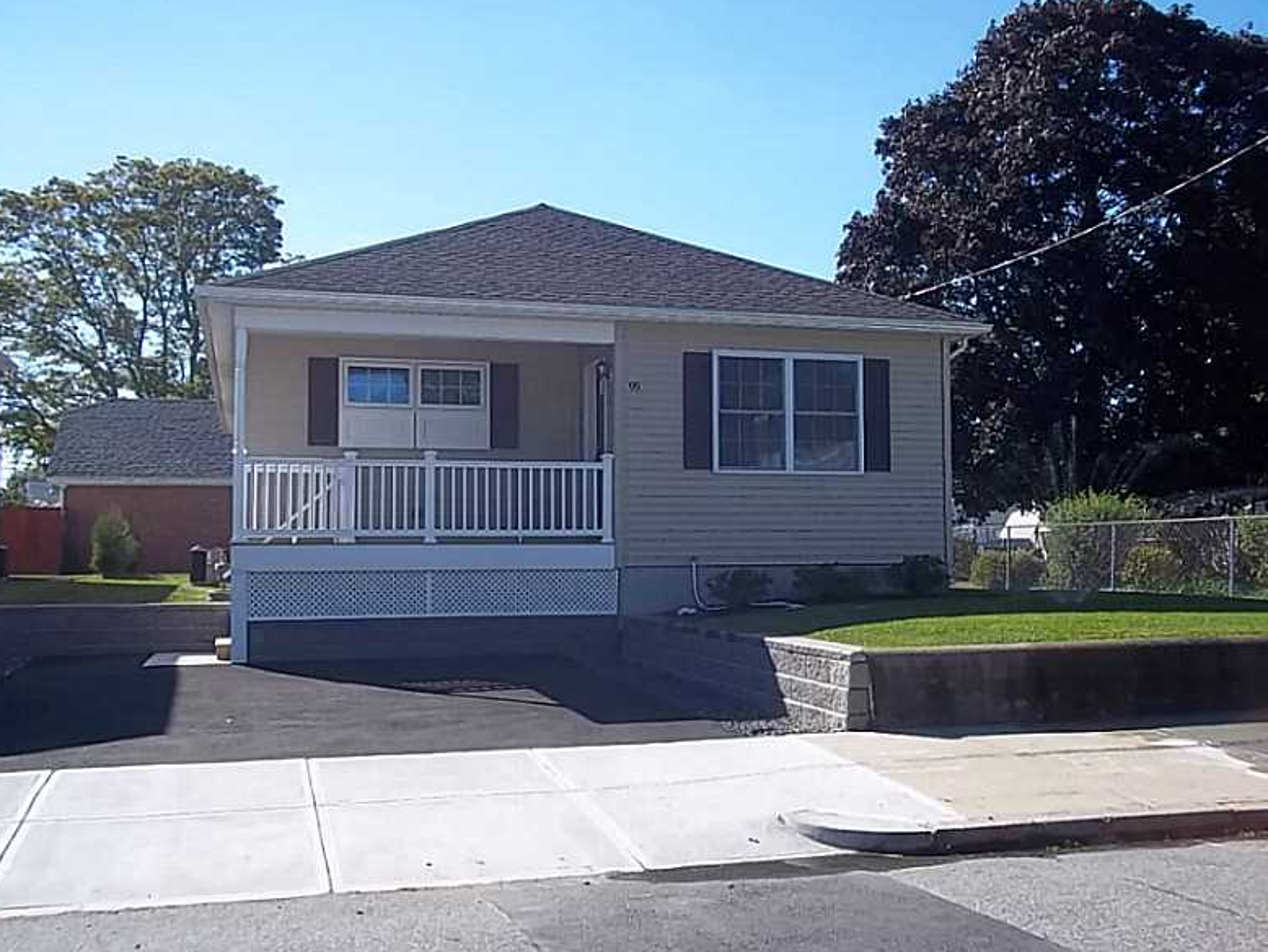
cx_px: 629
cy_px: 479
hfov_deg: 50.1
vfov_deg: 38.7
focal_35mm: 37
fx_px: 1356
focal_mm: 6.5
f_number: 8
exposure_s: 1/160
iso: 80
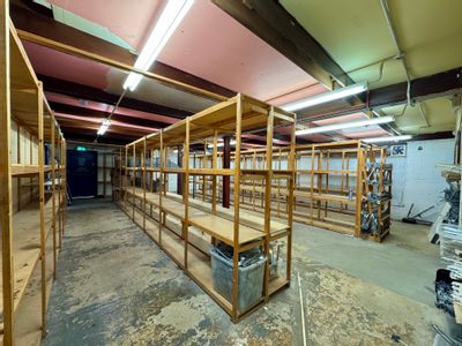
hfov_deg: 102.1
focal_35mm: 14
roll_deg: -0.1
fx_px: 187
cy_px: 173
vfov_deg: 85.7
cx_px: 231
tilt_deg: -0.6
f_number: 2.2
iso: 160
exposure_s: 1/100
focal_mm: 2.22
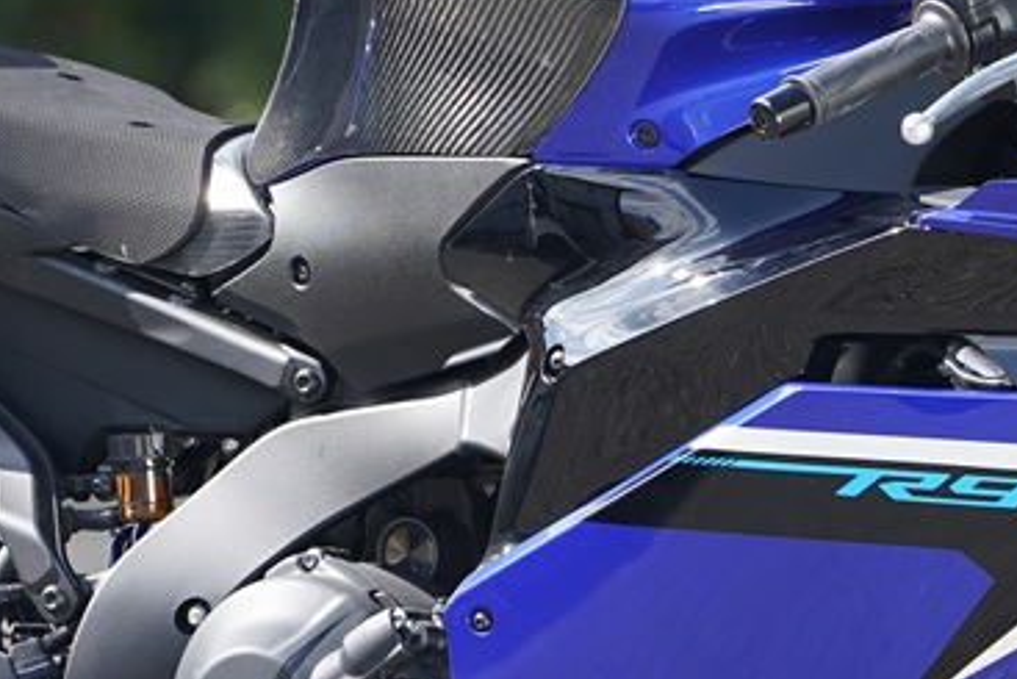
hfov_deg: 2.6
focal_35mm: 797
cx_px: 543
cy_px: 502
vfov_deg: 1.7
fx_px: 22523
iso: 160
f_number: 5.6
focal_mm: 244
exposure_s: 1/250
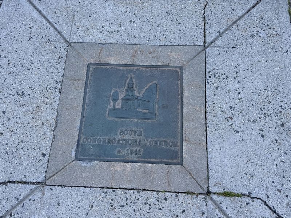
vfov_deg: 56.8
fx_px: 202
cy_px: 109
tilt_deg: -75.1
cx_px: 146
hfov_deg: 71.6
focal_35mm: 24
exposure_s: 1/567
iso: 80
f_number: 1.78
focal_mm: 6.76
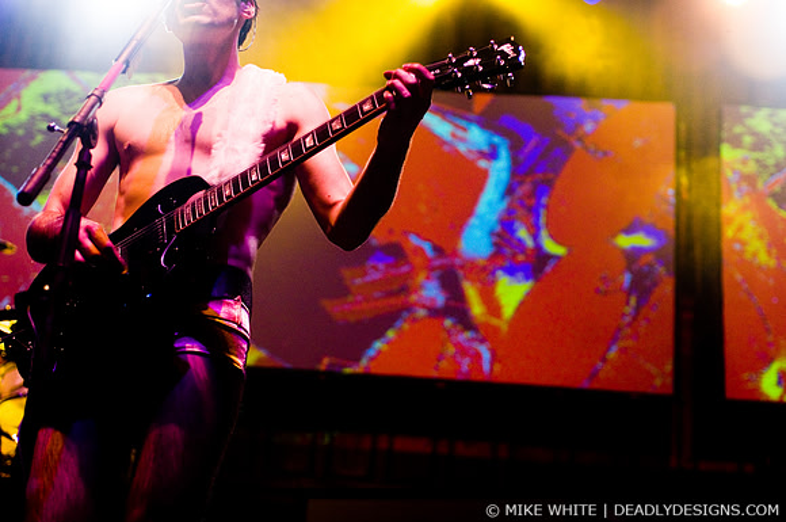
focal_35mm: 66
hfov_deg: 30.6
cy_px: 261
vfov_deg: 20.6
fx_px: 1439
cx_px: 393
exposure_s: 1/125
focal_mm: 44
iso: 640
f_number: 2.8
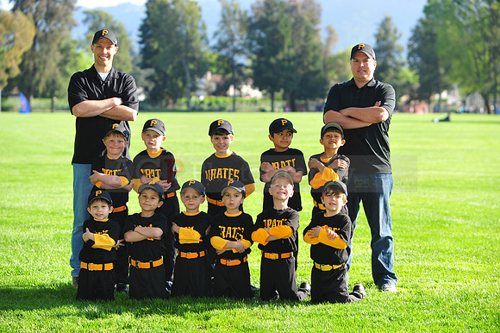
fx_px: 1457
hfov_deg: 19.5
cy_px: 166
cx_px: 250
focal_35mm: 105
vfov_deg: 13.0
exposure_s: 1/400
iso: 200
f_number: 4.5
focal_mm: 105
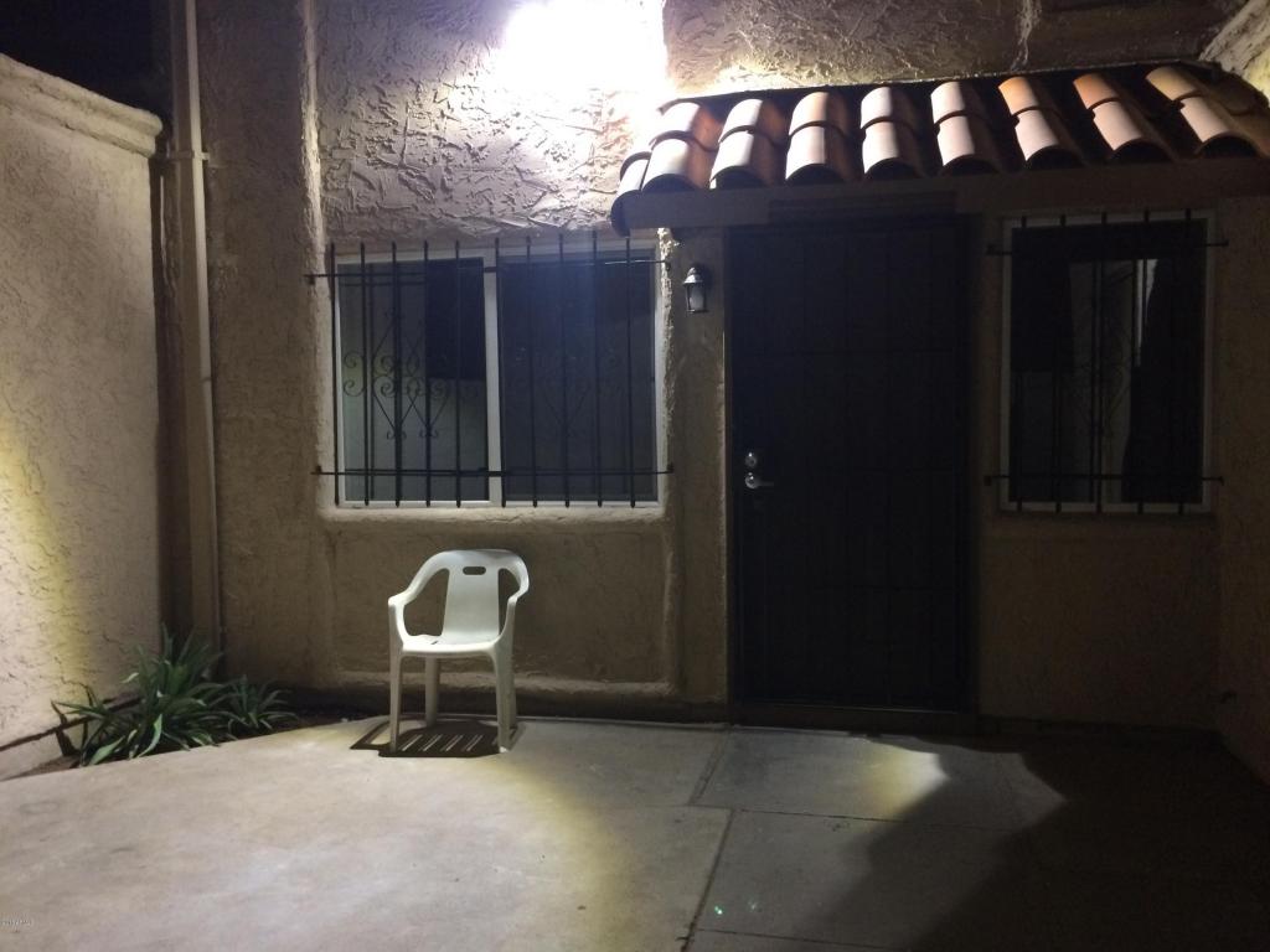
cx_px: 635
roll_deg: +1.9
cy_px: 476
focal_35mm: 29
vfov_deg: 48.2
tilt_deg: -2.5
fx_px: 1064
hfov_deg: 61.7
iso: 320
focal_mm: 4.15
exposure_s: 1/15
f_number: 2.2
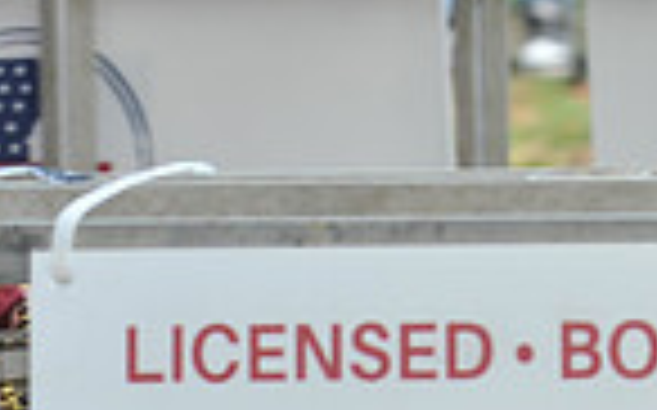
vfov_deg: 2.7
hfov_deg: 4.3
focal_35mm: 485
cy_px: -433
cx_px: 1210
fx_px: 8677
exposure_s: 1/80
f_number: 9
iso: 250
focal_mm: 120
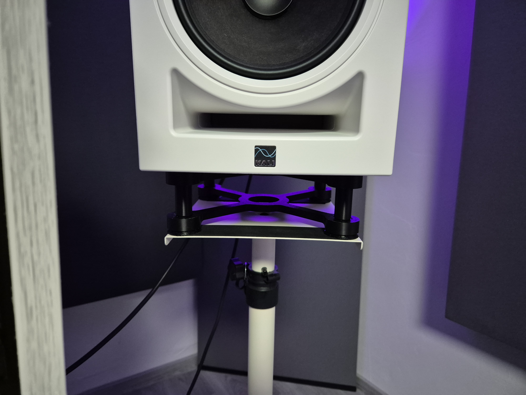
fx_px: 349
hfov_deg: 73.9
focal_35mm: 23
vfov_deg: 58.9
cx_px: 263
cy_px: 198
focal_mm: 5.4
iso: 1250
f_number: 1.8
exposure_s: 1/55
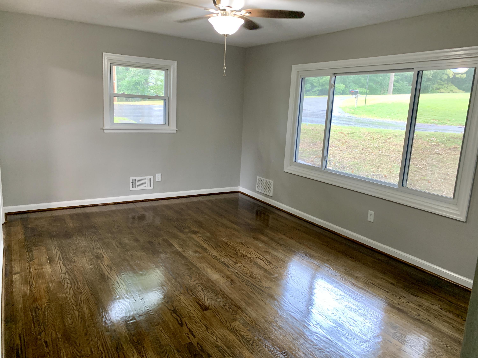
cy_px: 179
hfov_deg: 67.3
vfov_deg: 53.1
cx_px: 239
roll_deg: -2.9
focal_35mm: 26
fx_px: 359
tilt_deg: -9.6
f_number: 1.8
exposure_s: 1/60
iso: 320
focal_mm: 4.25
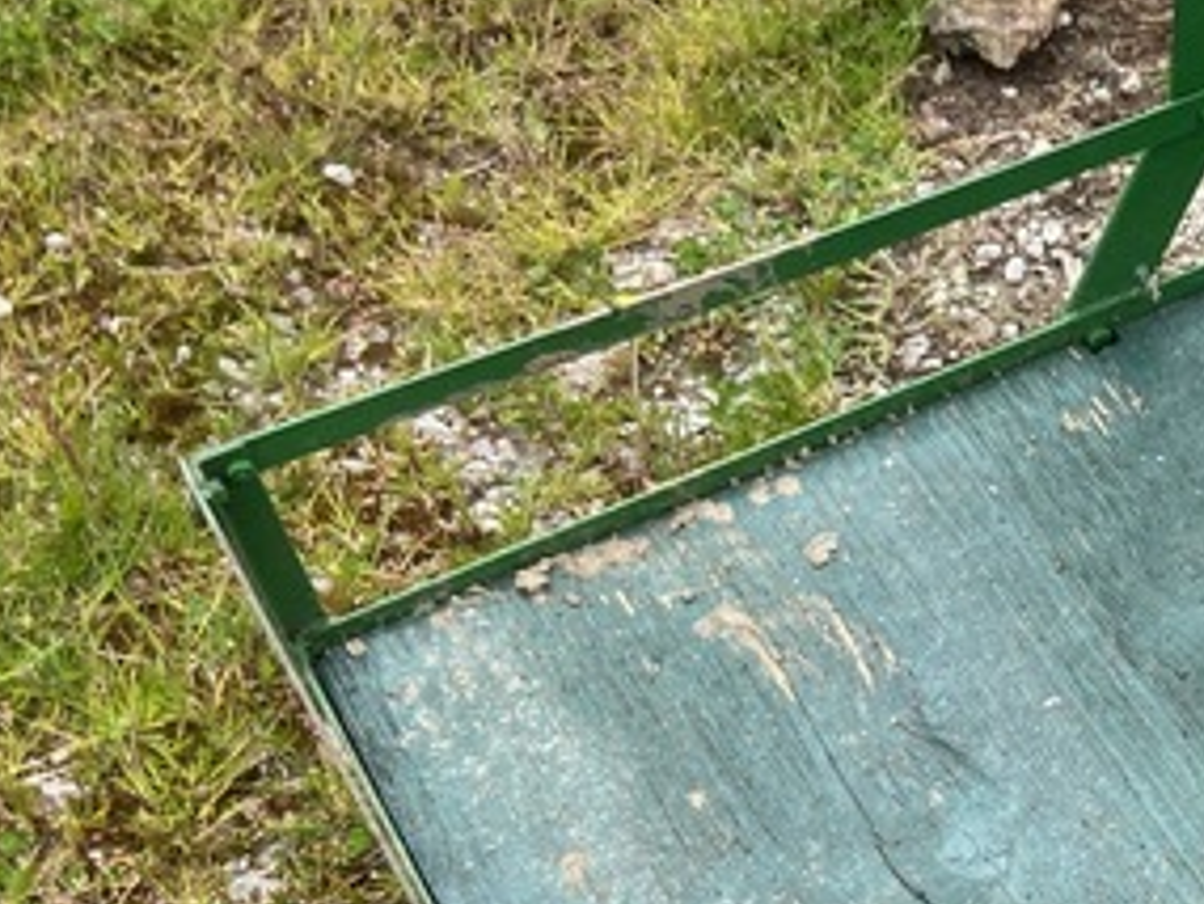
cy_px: 646
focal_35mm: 73
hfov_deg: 24.3
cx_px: 1432
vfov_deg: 20.1
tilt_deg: -52.2
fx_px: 2540
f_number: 1.8
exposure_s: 1/1287
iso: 32
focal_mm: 4.25
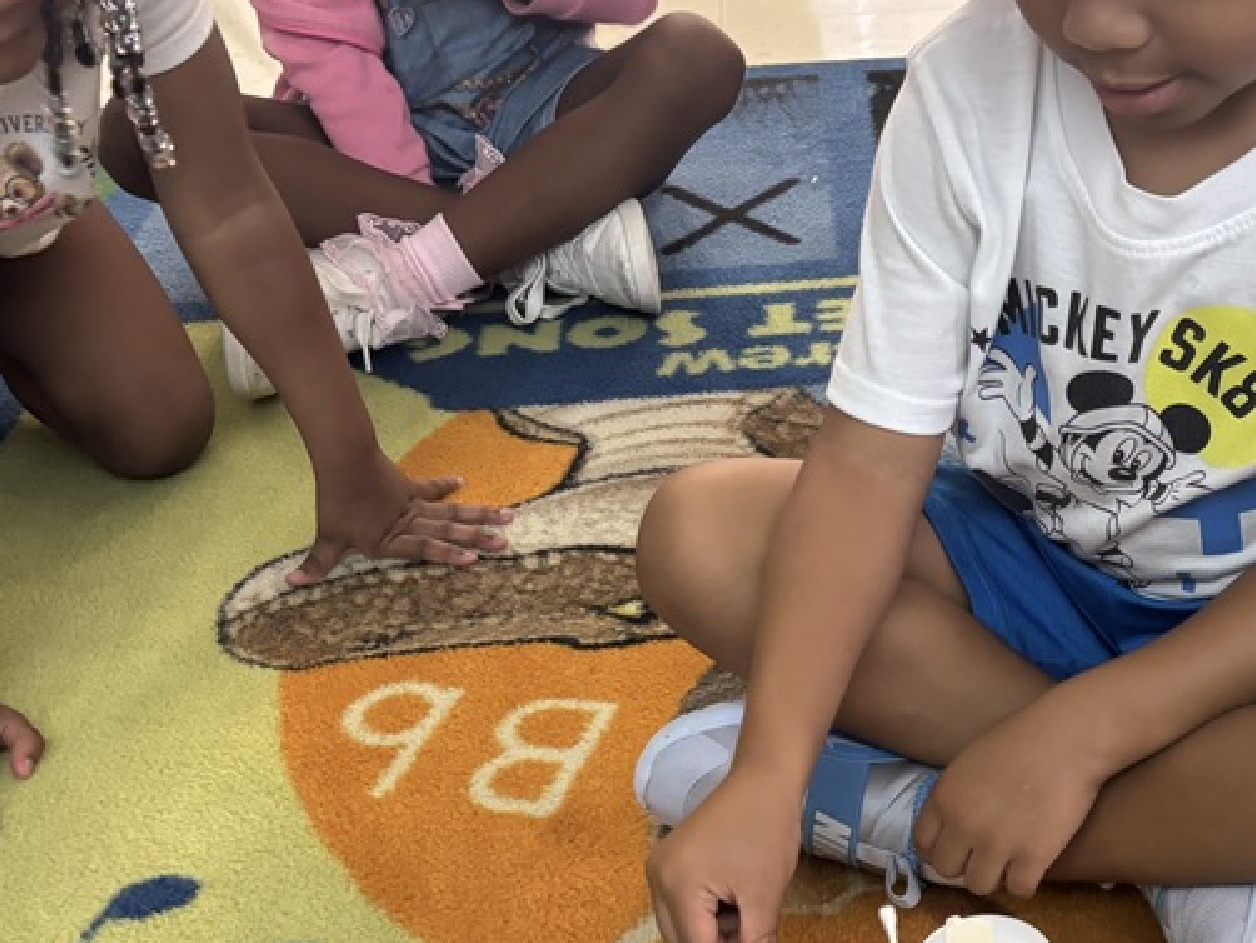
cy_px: 605
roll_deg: +2.4
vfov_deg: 27.4
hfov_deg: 35.3
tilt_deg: -34.1
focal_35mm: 53
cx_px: 958
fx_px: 1924
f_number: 1.6
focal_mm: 5.96
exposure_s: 1/60
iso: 320
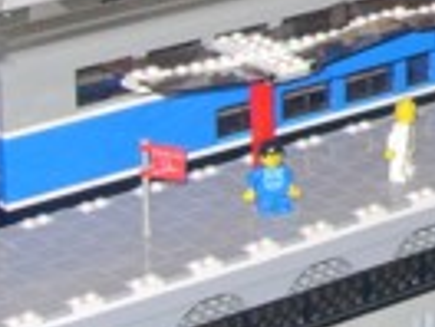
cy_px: -139
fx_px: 2903
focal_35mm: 231
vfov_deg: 6.4
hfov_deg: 8.0
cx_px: 995
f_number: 2.8
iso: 79
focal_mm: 7.8
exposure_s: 1/64
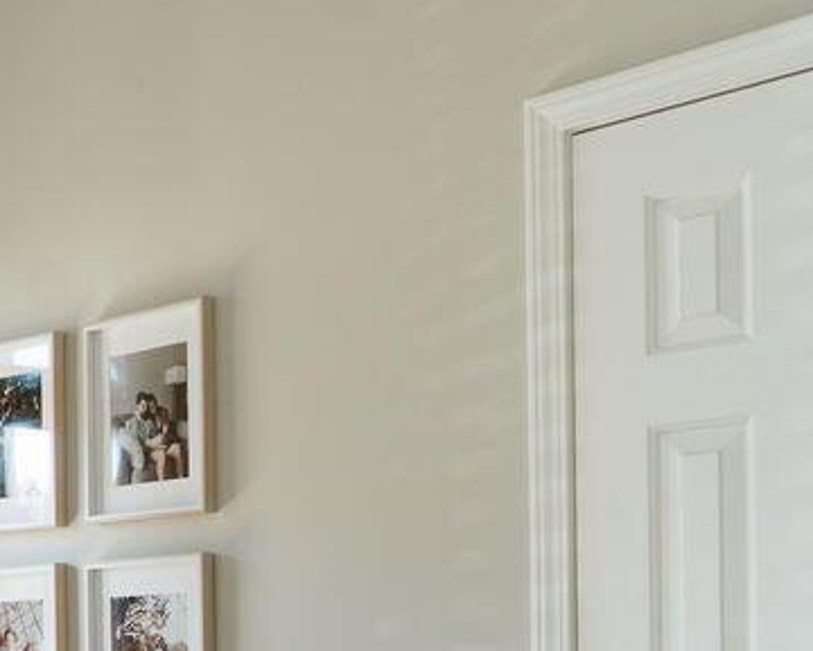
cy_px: 684
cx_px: -9
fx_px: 1540
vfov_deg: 22.7
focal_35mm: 64
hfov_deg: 27.8
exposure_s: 1/80
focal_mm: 24
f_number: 4
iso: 500
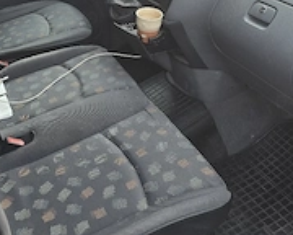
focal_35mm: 50
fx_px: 434
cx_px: 142
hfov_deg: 37.3
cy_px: 24
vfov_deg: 29.1
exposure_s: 1/182
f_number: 1.7
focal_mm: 6.3
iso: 64
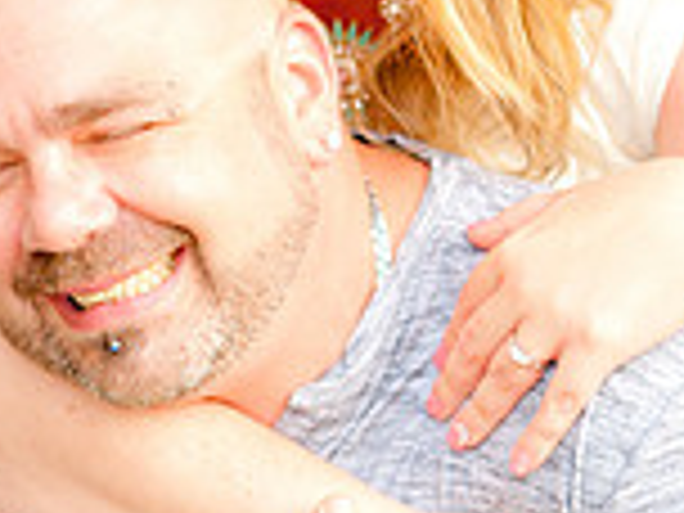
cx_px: 313
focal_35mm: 242
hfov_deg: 8.2
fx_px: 4782
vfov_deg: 6.1
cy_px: 72
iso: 640
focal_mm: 85
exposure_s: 1/1000
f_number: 2.8
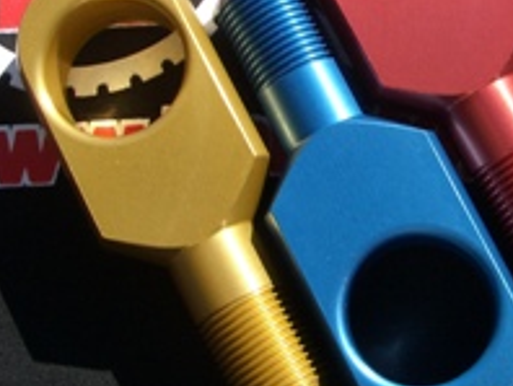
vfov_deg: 18.6
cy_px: 93
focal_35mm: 79
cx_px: 430
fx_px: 1172
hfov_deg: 24.2
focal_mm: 5.8
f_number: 4.3
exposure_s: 1/400
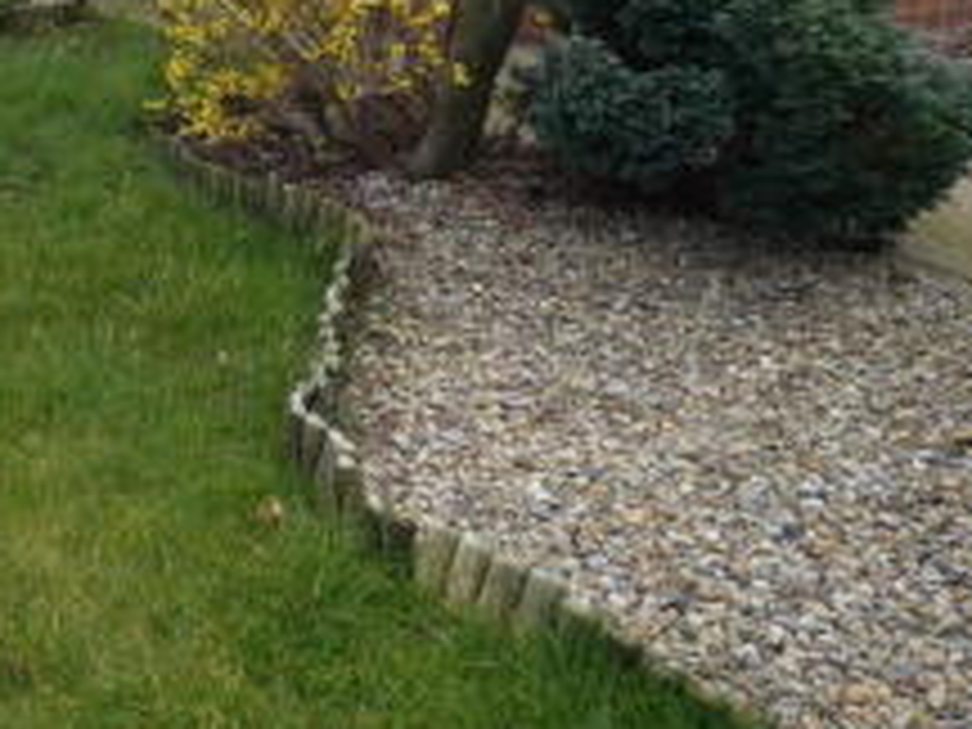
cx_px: -313
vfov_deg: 25.1
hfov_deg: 28.6
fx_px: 1516
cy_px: -70
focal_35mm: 54
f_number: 2.8
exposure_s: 1/400
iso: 80
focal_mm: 3.6
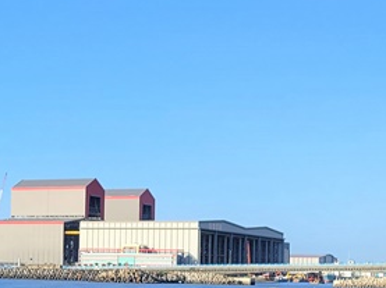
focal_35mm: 94
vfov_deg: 15.6
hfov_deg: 20.6
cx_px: 64
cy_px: 234
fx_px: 1047
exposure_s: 1/2140
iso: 40
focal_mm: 5.4
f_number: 1.8
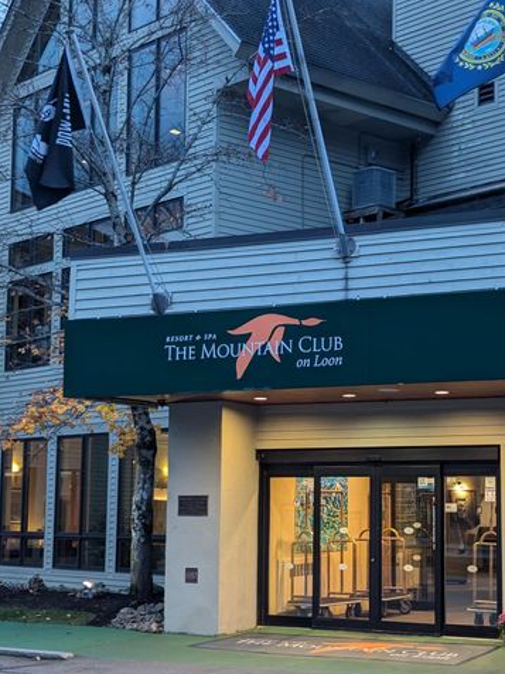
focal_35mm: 67
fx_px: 1303
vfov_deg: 28.9
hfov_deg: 21.8
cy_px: 372
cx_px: 341
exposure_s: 1/23.8
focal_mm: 6.81
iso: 204
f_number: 1.85
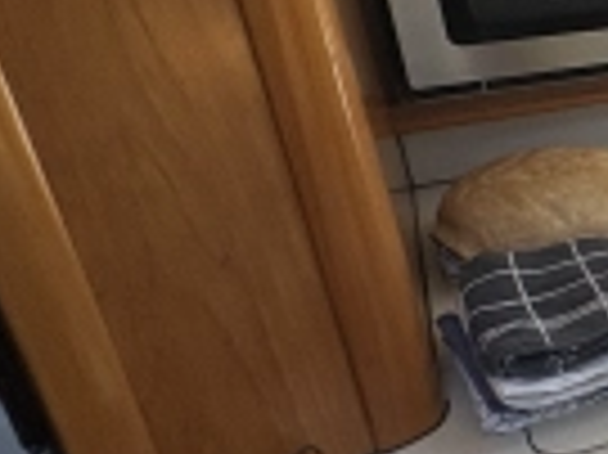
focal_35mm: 57
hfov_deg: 19.5
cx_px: 1202
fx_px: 1000
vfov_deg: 25.3
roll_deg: -2.9
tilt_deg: -21.0
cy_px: 115
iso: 80
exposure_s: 1/137
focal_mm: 2.22
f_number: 2.2
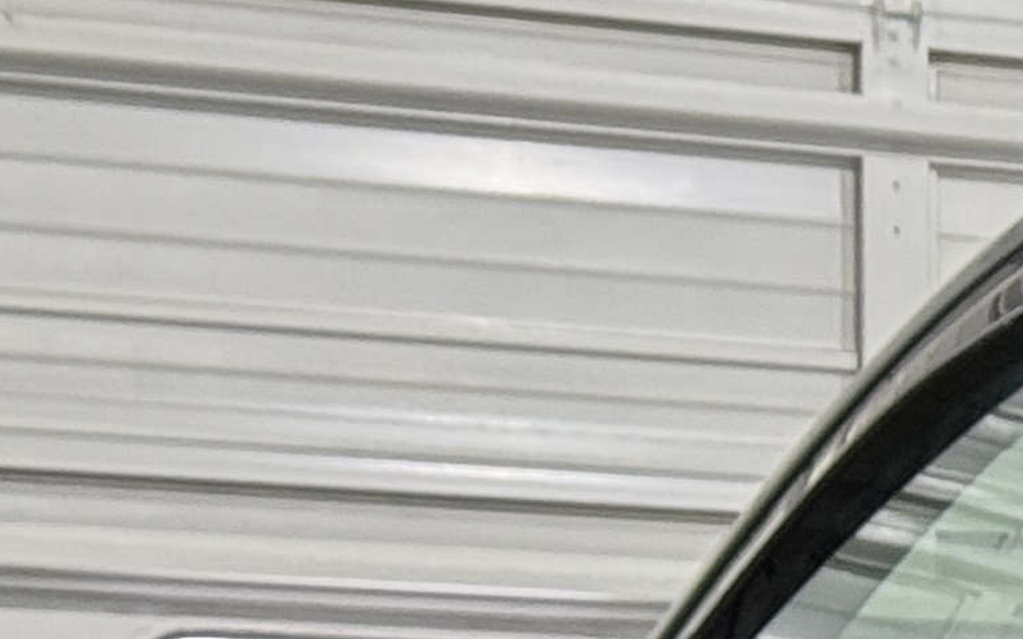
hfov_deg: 7.3
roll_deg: +0.5
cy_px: 1170
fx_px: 7555
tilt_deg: +0.9
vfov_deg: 4.8
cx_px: 2457
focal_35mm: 271
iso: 160
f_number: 1.78
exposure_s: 1/60
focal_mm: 6.76
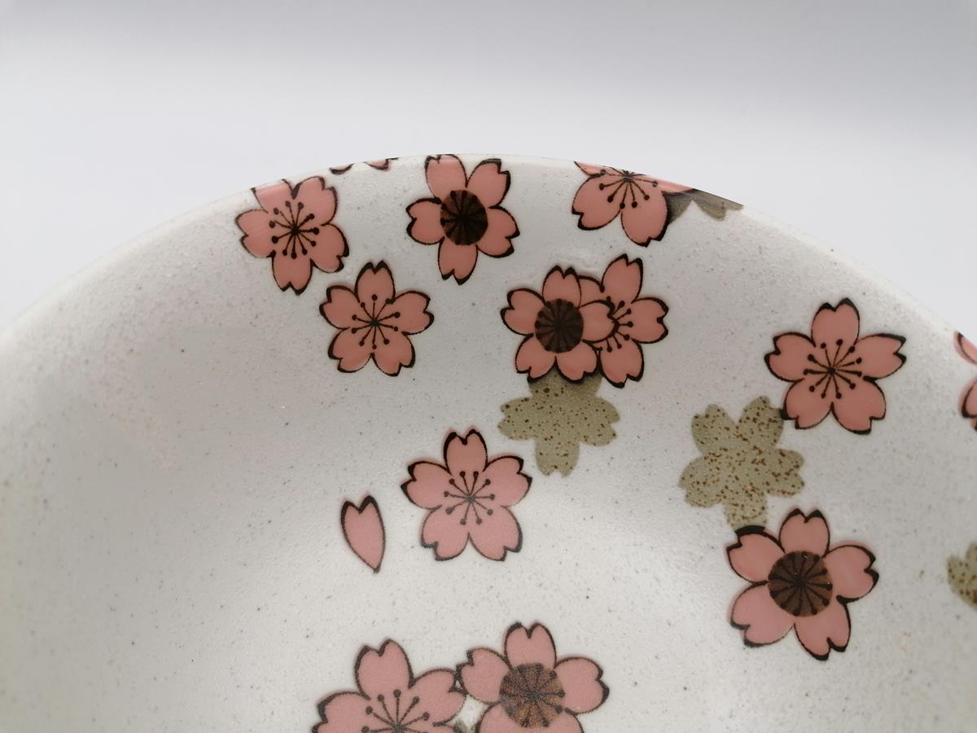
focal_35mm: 27
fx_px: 762
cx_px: 488
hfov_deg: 65.3
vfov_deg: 51.4
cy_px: 366
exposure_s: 1/126
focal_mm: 4.75
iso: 50
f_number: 1.8
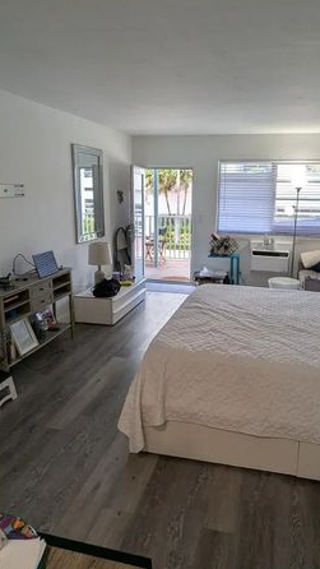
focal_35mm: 25
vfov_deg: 74.0
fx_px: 377
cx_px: 187
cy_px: 270
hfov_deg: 45.8
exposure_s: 1/120
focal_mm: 2.35
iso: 64
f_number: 2.2
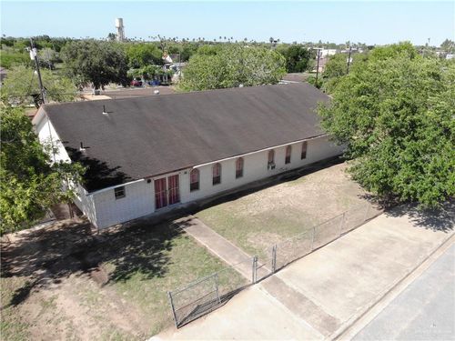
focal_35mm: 24
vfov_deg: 56.8
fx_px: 315
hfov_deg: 71.6
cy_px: 170
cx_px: 228
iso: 100
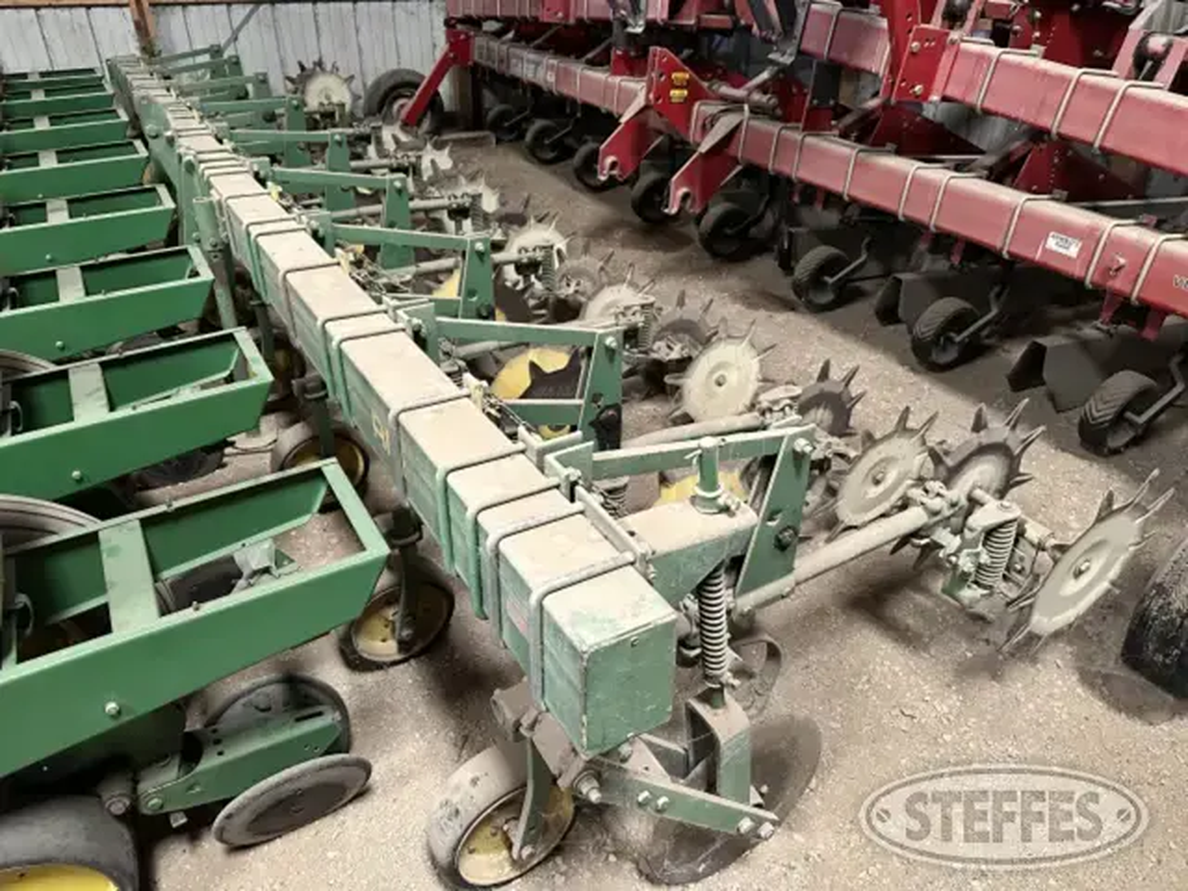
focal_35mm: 24
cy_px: 446
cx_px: 594
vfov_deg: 56.8
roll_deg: -0.5
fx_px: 824
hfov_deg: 71.6
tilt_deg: -31.3
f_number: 1.78
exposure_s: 1/57
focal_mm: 6.86
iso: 1000
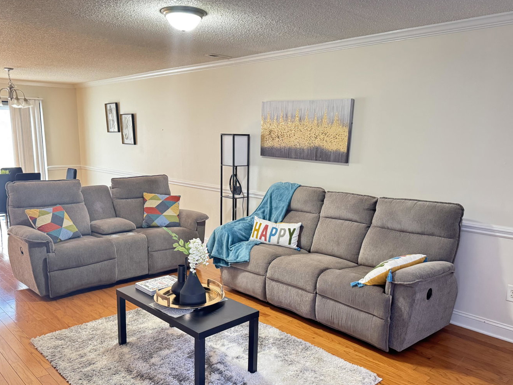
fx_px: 430
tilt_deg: -12.2
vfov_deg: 48.0
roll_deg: -0.7
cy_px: 225
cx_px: 255
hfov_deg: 61.7
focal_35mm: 29
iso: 500
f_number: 1.78
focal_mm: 6.76
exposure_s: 1/60
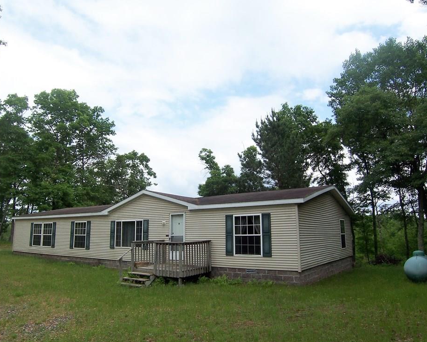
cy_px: 170
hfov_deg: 68.0
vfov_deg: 56.8
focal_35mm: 25
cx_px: 194
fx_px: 316
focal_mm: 3.8
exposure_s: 1/200
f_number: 5.6
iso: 64
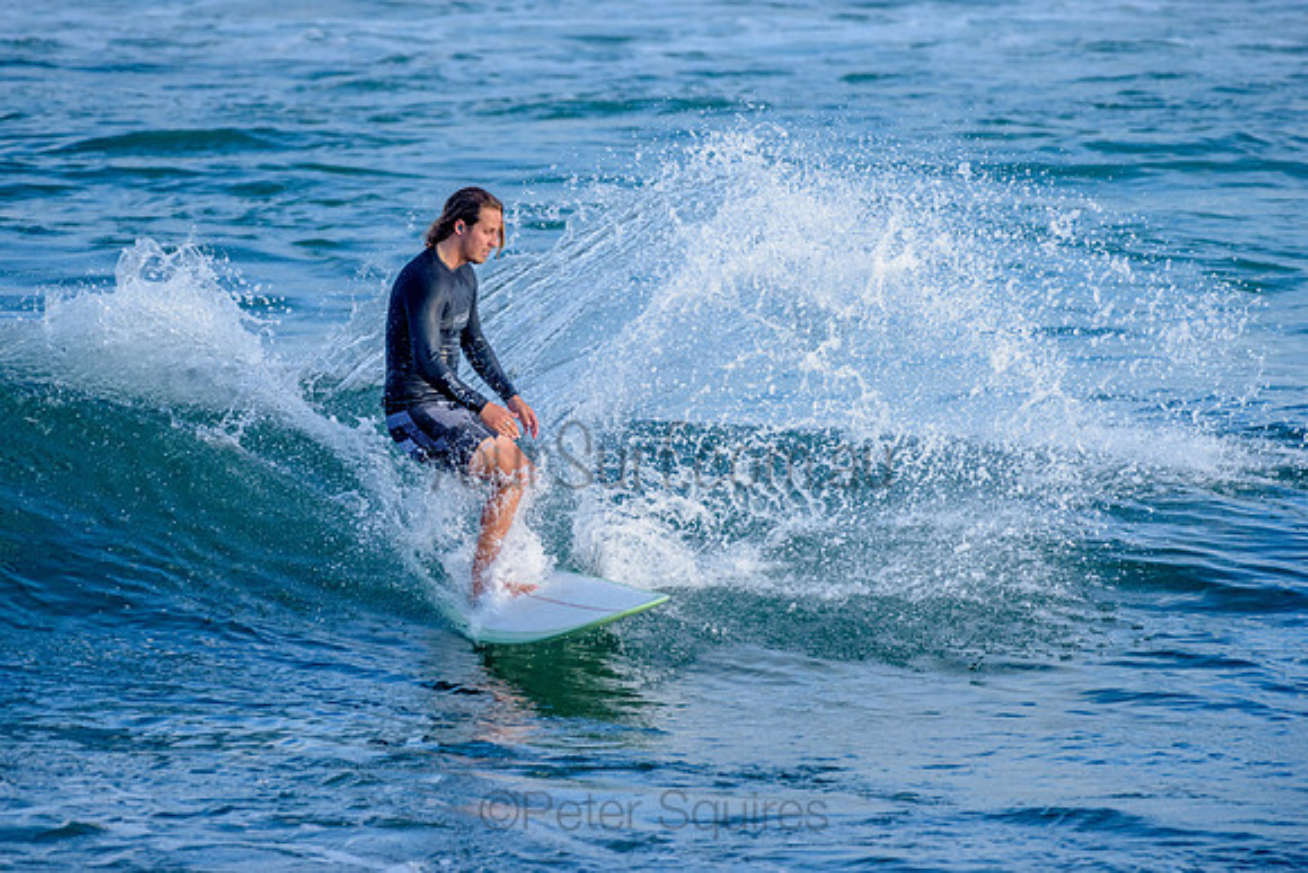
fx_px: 22242
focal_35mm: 612
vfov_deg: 2.2
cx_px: 507
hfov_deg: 3.4
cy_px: 361
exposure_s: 1/1250
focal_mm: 500
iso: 500
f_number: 5.6
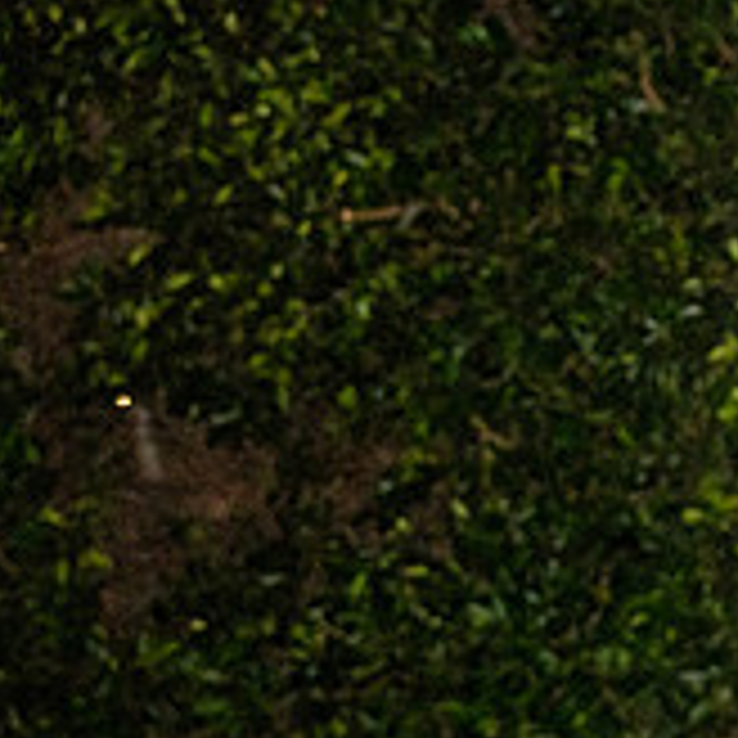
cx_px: 1224
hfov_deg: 10.0
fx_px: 4052
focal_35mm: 168
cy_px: 862
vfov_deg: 10.3
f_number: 4
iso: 1600
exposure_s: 1/200
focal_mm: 56
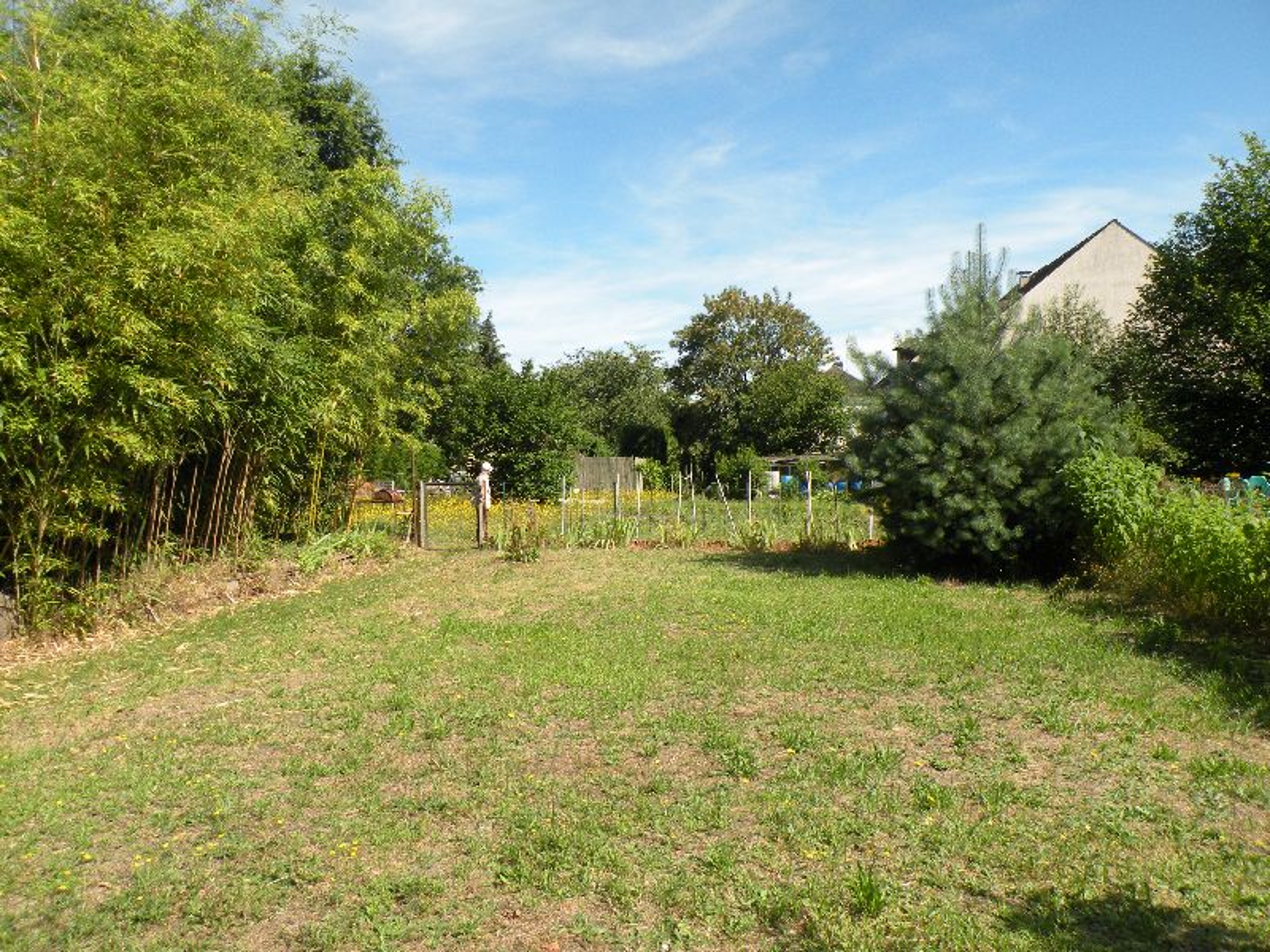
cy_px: 476
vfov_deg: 51.4
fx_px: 991
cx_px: 635
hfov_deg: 65.3
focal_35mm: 27
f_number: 4.5
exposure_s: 1/500
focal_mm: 4.7
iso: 100
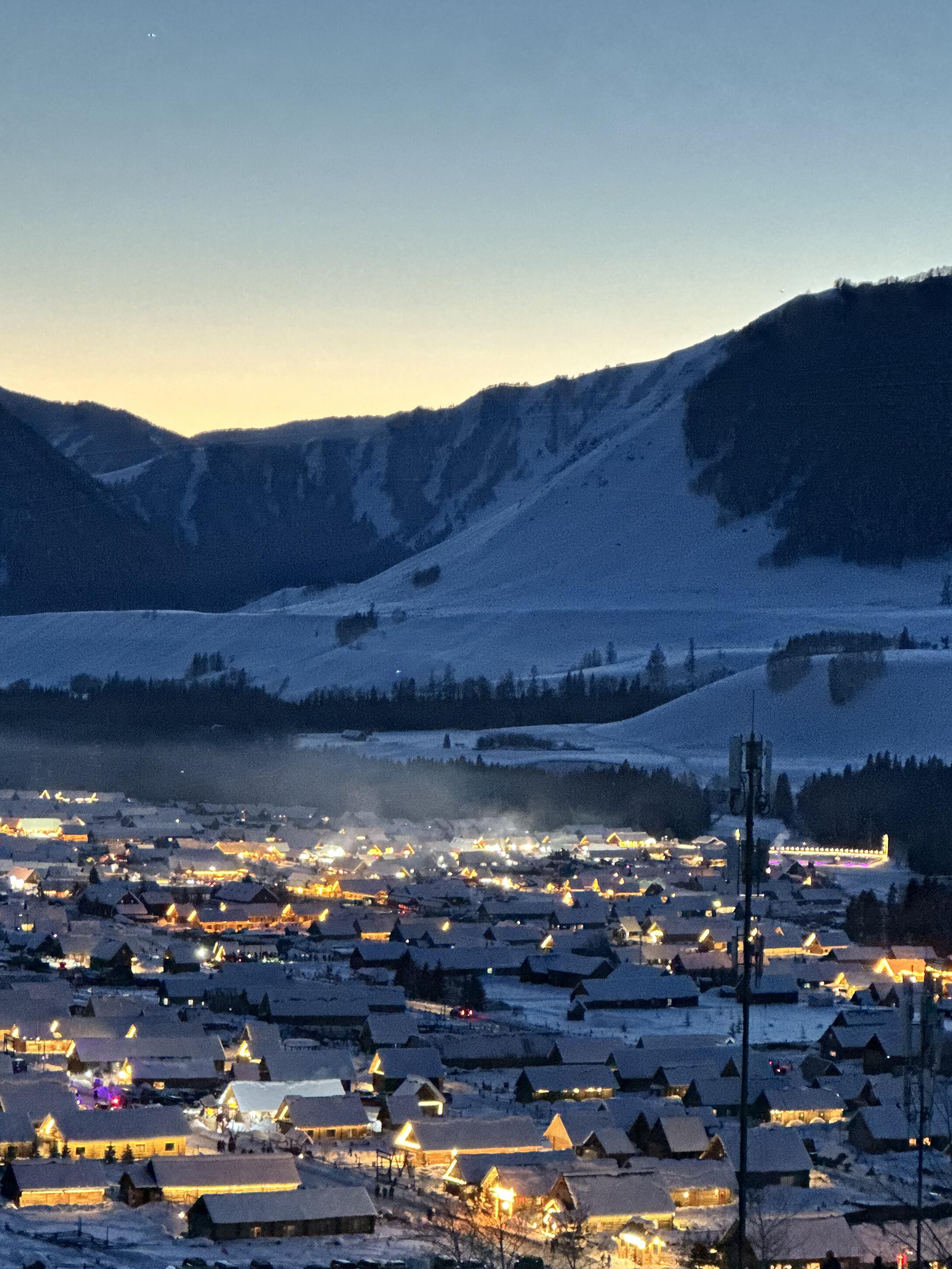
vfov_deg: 18.3
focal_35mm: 107
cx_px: 350
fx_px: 3924
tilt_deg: -3.3
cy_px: 853
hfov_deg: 13.8
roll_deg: -2.2
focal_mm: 9
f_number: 2.8
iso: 640
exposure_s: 1/14
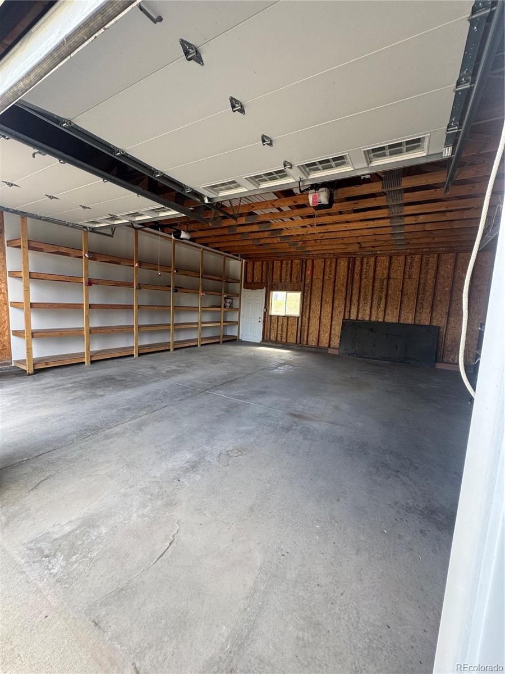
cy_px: 337
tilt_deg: -9.2
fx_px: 272
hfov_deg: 85.7
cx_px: 252
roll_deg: -2.6
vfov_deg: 102.1
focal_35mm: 14
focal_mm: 2.22
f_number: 2.2
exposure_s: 1/99
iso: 64
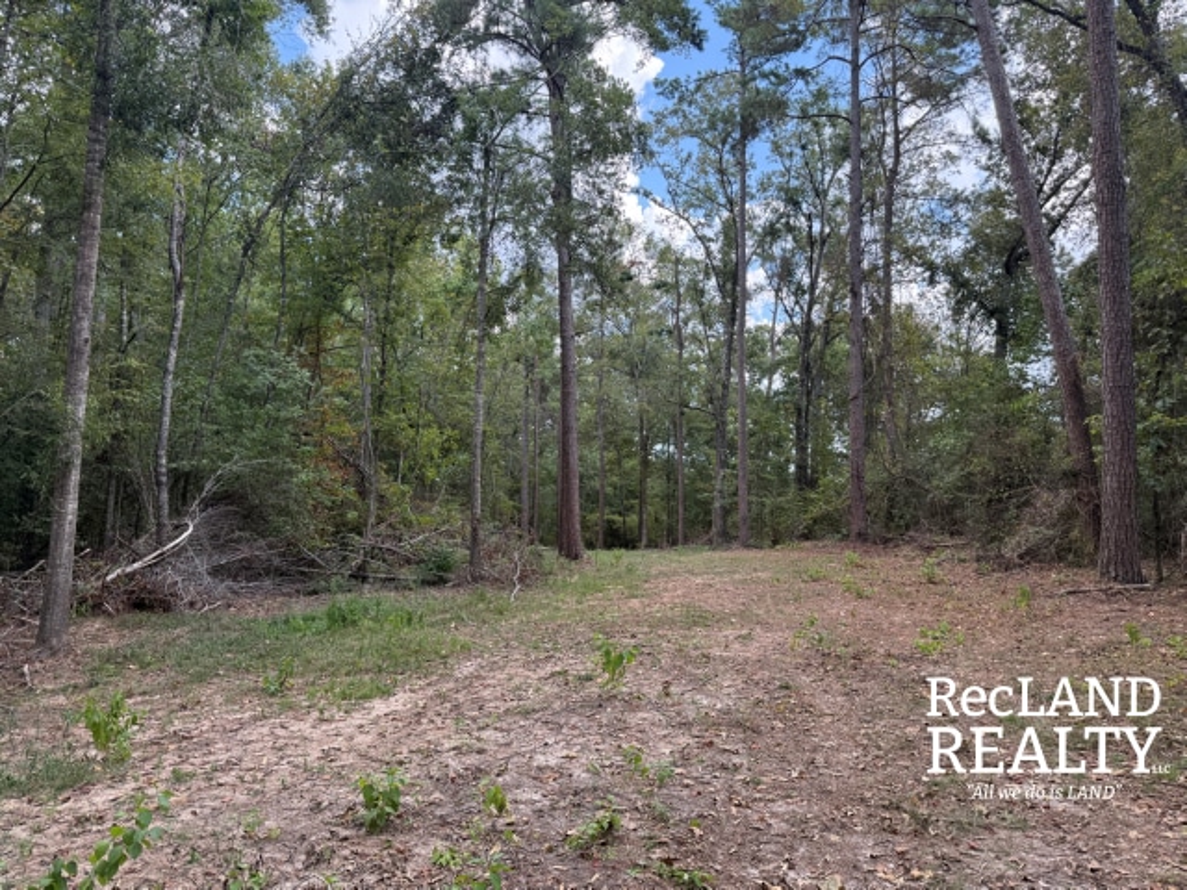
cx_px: 594
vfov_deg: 56.8
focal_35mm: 24
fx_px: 823
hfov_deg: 71.6
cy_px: 445
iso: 100
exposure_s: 1/598
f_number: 1.78
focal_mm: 6.76
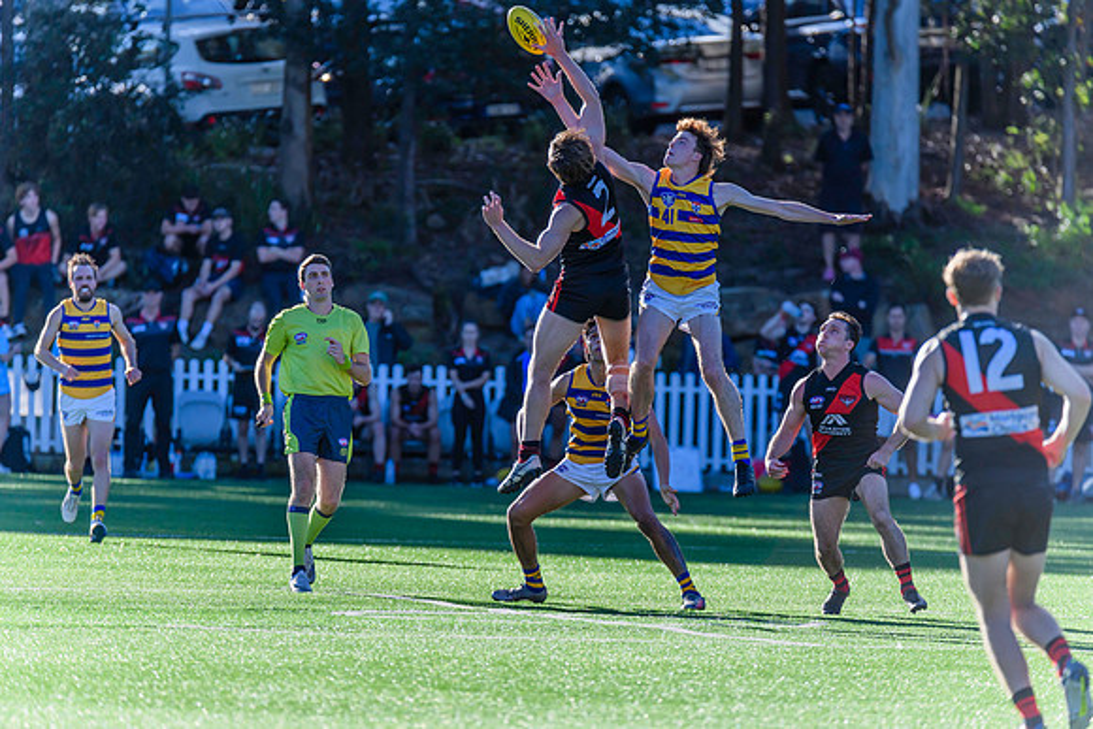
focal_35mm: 460
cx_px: 546
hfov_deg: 4.5
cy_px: 364
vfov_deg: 3.0
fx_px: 13969
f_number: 6.3
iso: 800
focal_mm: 460
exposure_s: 1/2000
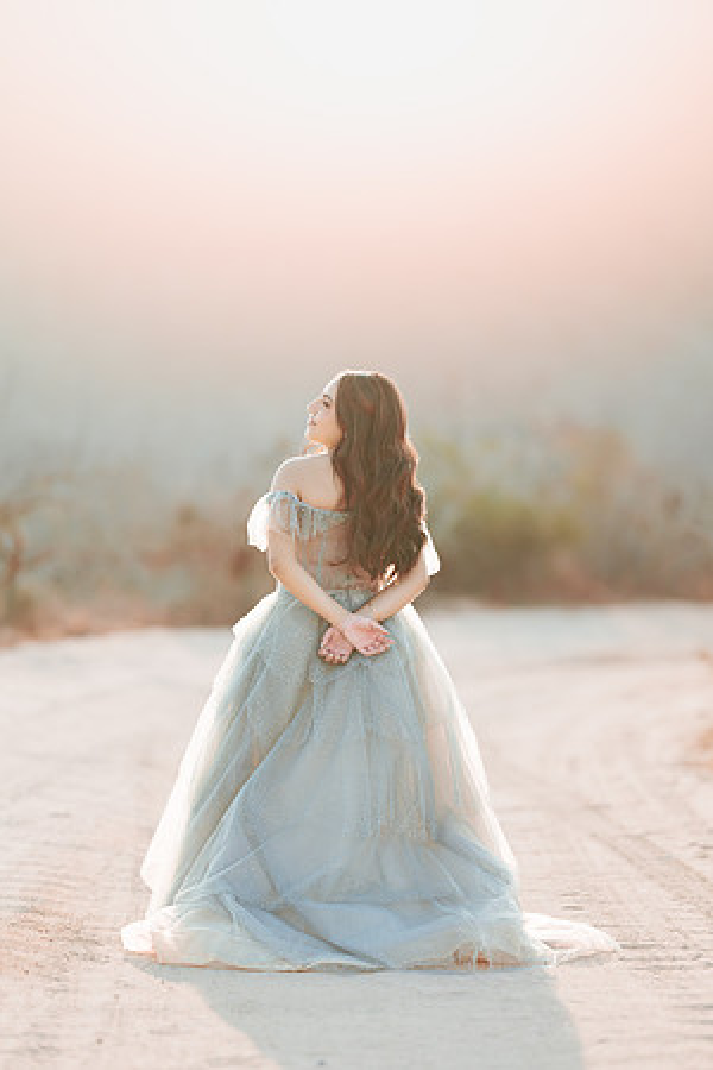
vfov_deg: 15.2
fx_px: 4010
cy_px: 535
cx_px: 356
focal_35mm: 135
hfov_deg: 10.2
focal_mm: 135
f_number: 1.8
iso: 100
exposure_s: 1/2000
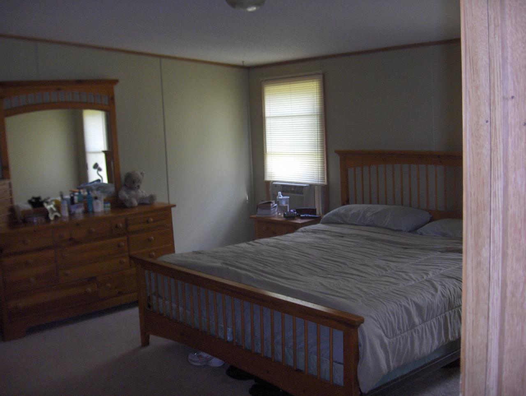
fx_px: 593
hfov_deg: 47.8
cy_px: 198
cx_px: 263
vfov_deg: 36.9
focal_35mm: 39
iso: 100
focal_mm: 8
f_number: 2.8
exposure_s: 1/60
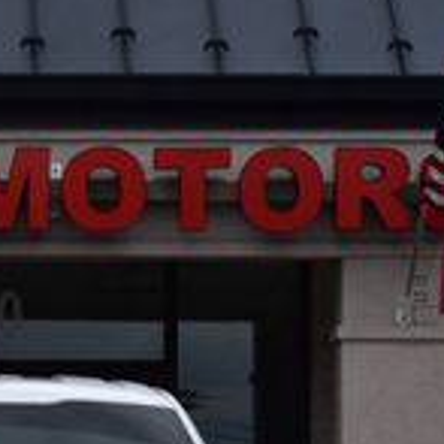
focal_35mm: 172
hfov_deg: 10.1
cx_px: -45
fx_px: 2494
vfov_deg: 9.9
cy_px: 622
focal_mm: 31
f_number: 11
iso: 250
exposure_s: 1/500
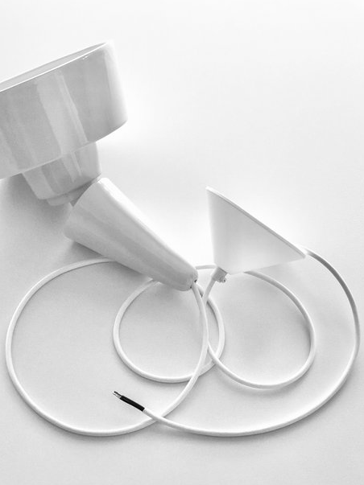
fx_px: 968
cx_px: 144
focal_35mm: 69
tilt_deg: -57.0
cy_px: 242
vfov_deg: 28.2
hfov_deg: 21.3
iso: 40
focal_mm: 6
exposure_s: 1/60
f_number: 2.4
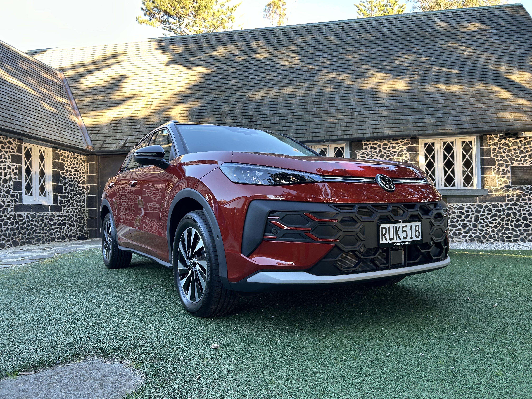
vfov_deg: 53.1
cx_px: 266
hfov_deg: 67.3
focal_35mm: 26
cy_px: 200
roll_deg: +2.0
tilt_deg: +1.9
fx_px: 400
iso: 50
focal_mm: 5.7
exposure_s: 1/121
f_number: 1.5
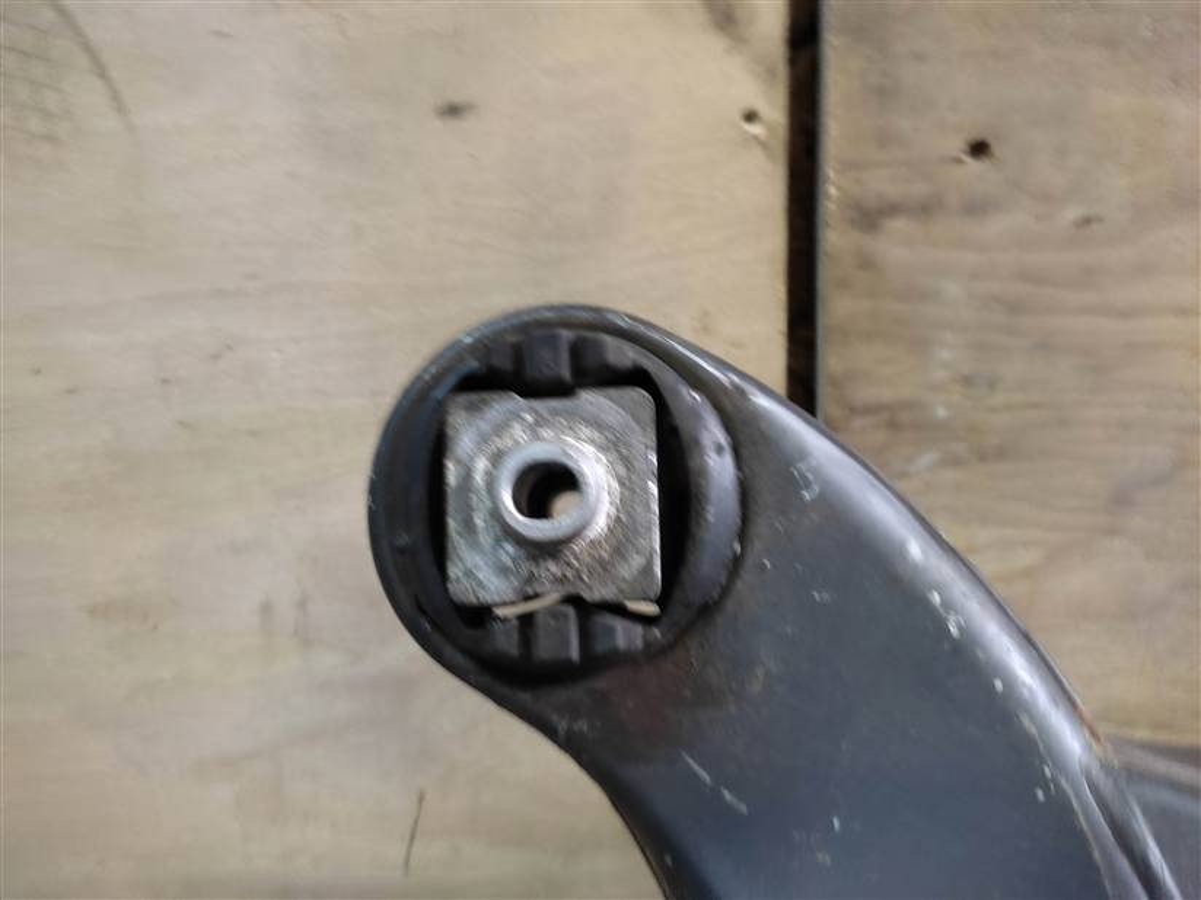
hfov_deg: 67.3
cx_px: 600
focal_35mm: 26
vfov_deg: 53.1
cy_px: 450
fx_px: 902
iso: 1137
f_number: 1.79
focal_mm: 4.74
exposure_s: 1/33
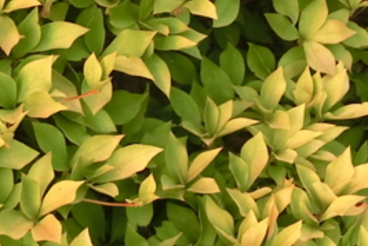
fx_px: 1400
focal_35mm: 137
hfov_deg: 14.7
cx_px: -12
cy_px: 57
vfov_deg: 10.0
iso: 200
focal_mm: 7.87
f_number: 4.2
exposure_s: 1/60
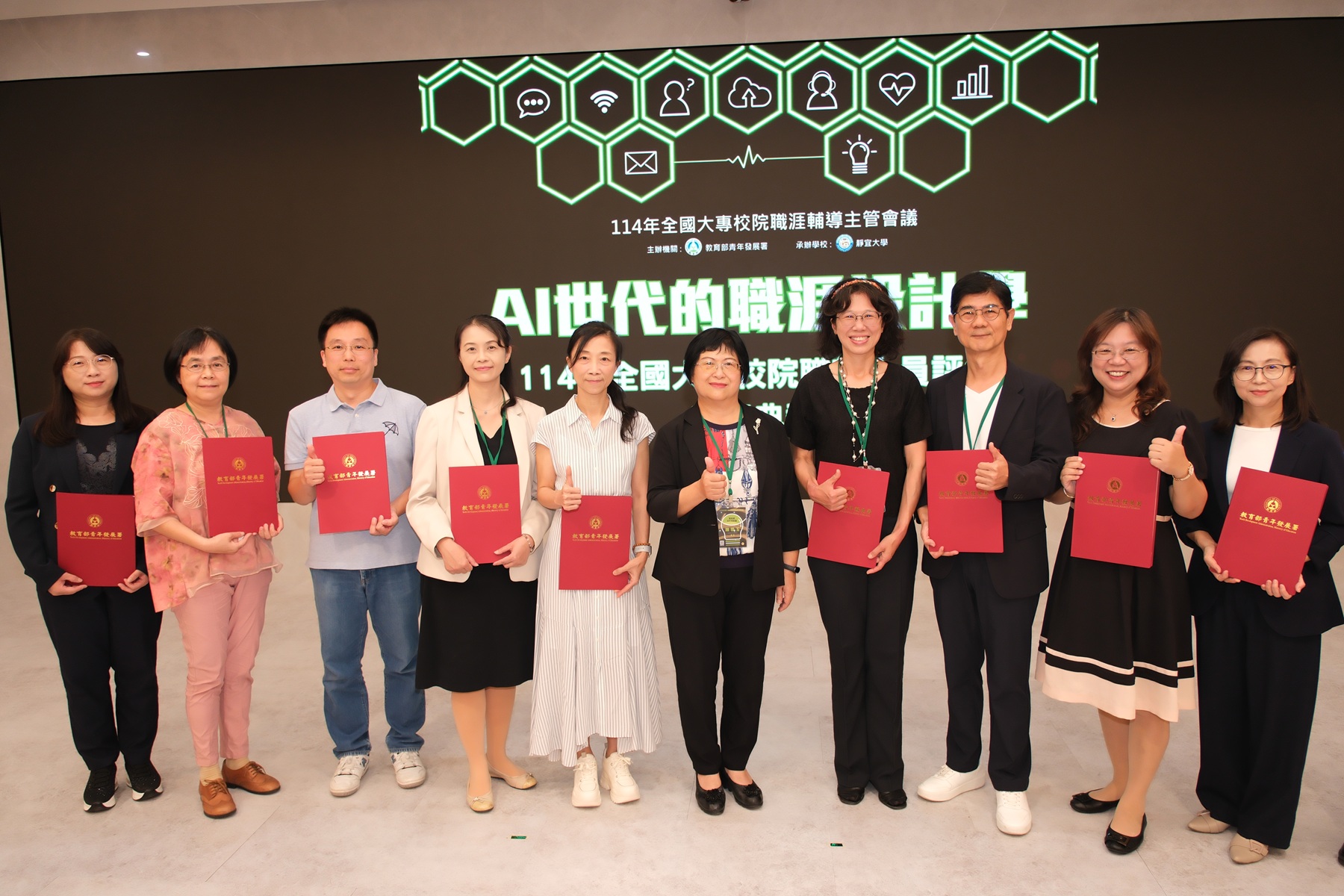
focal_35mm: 27
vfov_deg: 47.9
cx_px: 672
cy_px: 448
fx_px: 1008
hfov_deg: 67.4
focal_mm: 18
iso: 500
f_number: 2.8
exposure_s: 1/160
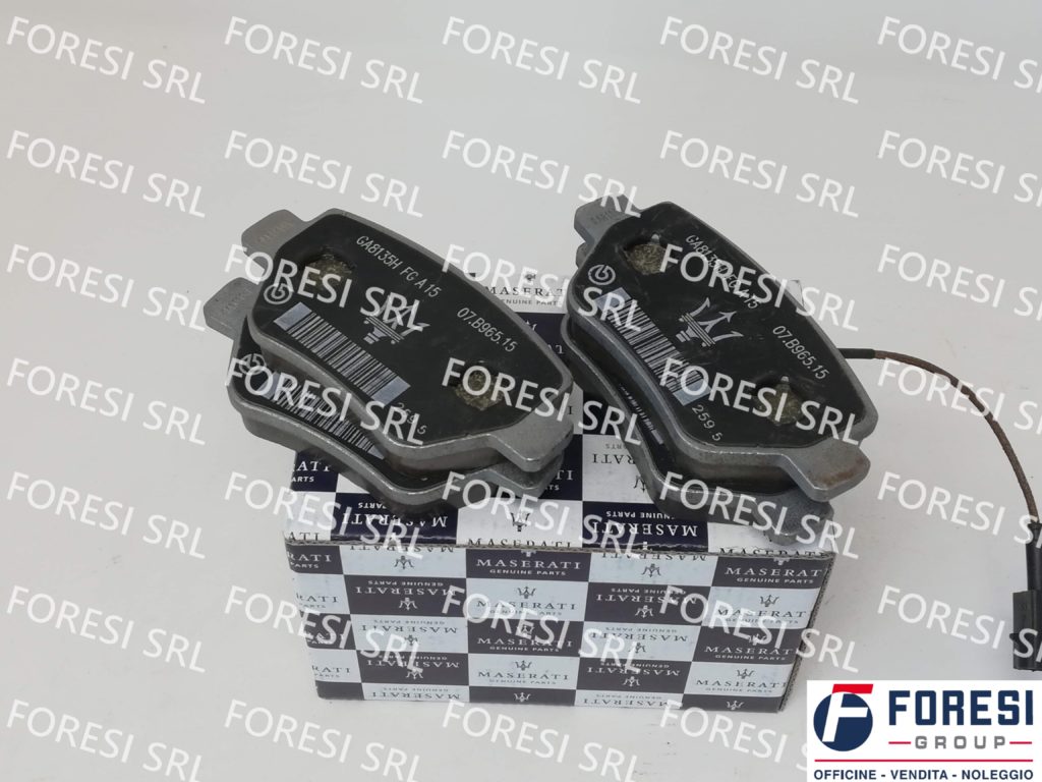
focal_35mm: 44
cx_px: 521
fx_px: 1324
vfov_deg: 32.9
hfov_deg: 42.9
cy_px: 391
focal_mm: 3.81
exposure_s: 1/107
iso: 50
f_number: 2.2
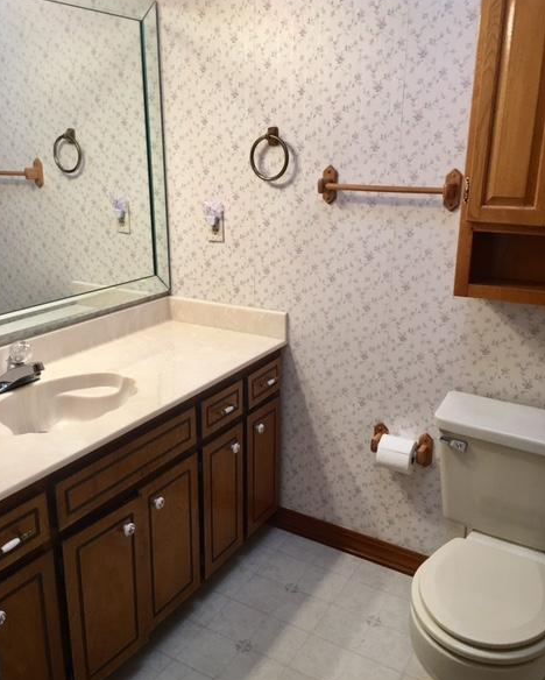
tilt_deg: -15.7
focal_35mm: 31
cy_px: 341
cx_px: 268
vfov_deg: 57.1
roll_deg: -0.1
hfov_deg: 47.2
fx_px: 624
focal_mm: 4.15
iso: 32
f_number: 2.2
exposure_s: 1/15
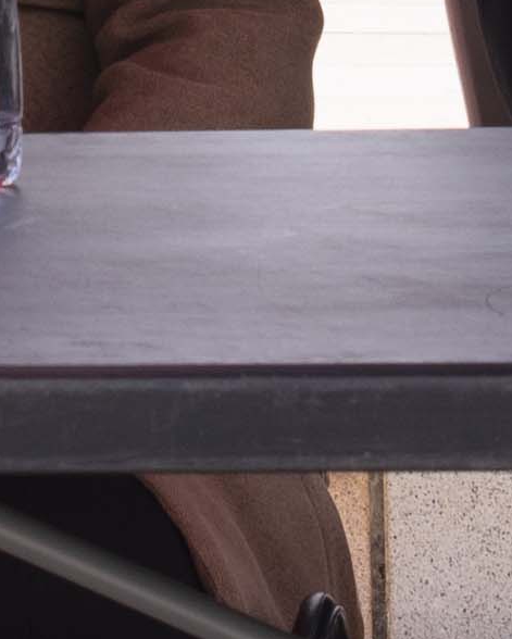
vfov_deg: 3.4
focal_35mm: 557
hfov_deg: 2.7
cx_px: -925
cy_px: -1304
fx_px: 10542
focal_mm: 58
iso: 200
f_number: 9
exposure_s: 1/320
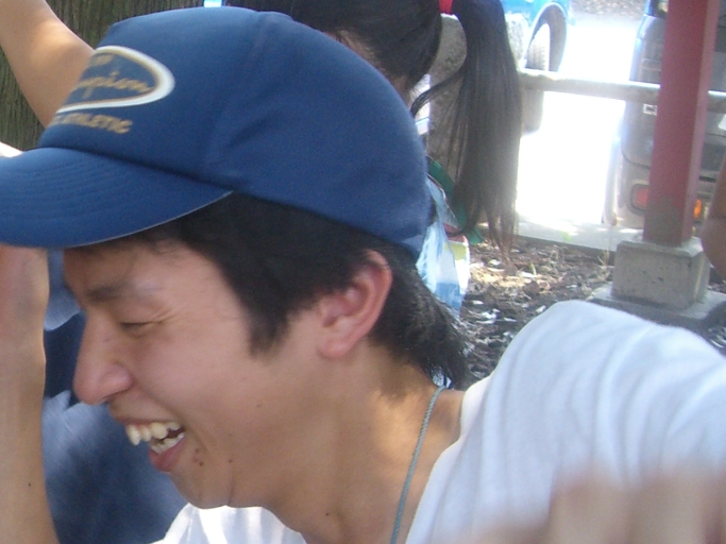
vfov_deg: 16.6
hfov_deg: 21.3
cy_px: 328
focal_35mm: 89
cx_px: 19
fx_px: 1866
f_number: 2.7
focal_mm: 6.2
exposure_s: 1/100
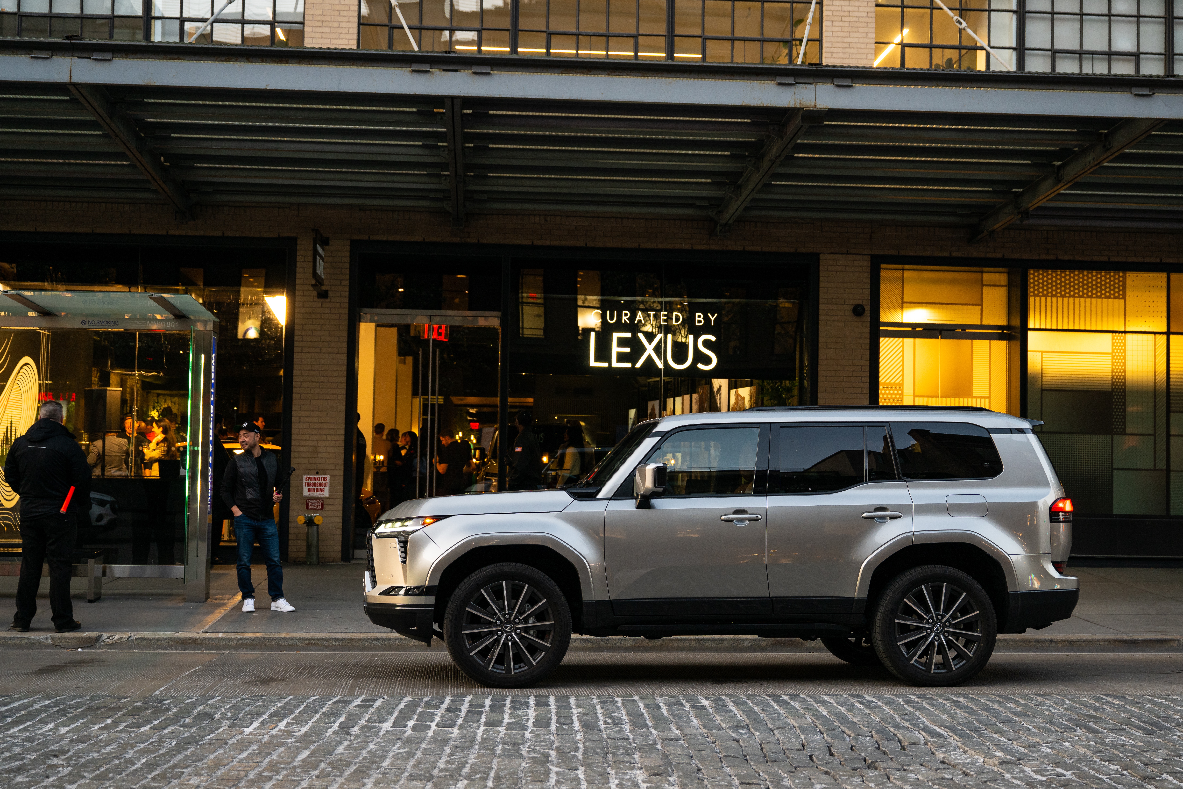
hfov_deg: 39.6
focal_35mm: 50
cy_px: 385
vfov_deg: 27.0
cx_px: 631
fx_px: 1643
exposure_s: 1/80
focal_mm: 44
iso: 400
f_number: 3.5
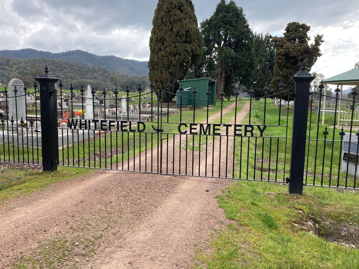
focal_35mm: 31
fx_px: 322
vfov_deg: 45.5
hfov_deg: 58.3
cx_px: 164
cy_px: 136
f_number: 1.8
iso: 20
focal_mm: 3.99
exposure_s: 1/326
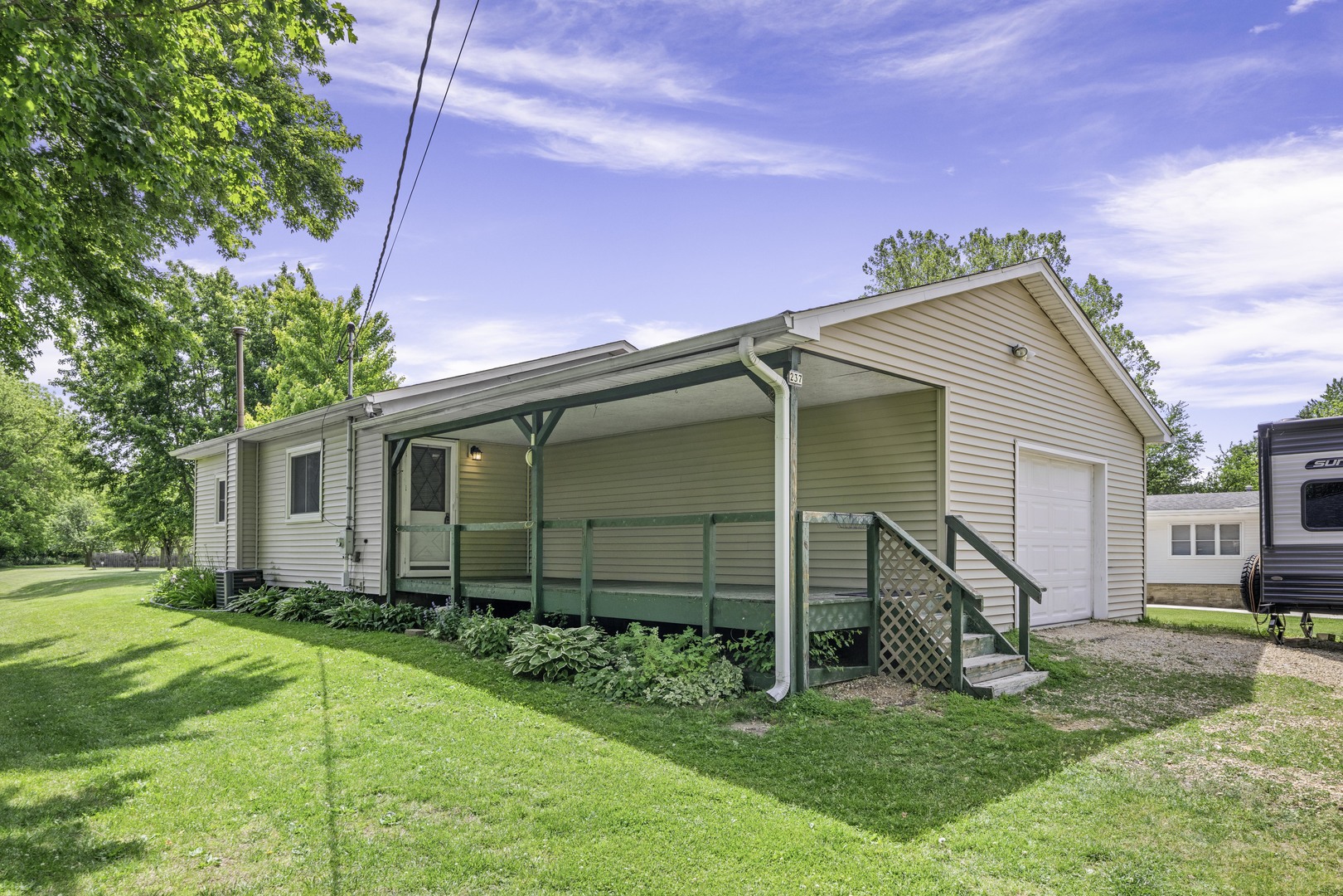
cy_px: 448
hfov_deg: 84.0
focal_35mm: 20
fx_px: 746
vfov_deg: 61.9
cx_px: 672
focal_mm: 20
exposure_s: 1/100
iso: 200
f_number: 10
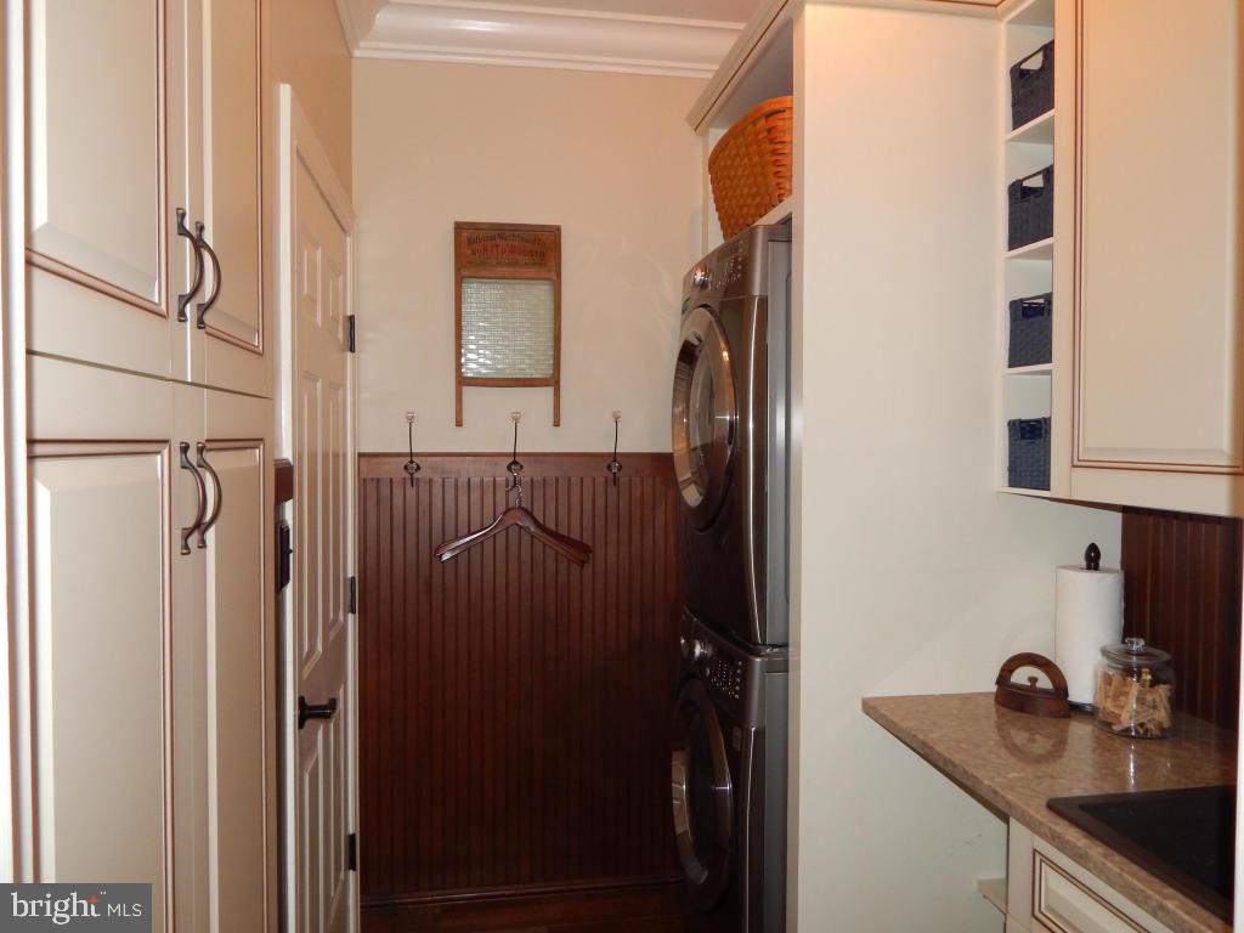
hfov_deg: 69.4
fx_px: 898
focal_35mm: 25
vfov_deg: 54.9
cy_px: 466
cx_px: 622
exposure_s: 1/30
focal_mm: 4.5
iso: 200
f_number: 3.1
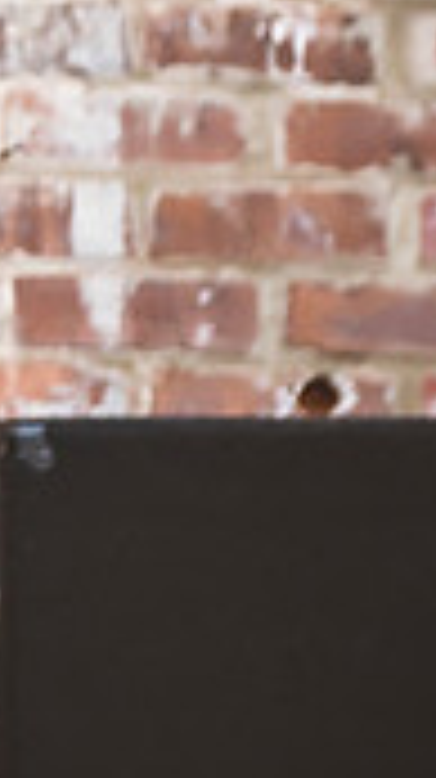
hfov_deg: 2.0
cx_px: -818
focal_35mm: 600
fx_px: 12362
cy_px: -2
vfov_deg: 3.6
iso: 640
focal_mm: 155
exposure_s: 1/640
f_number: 2.8
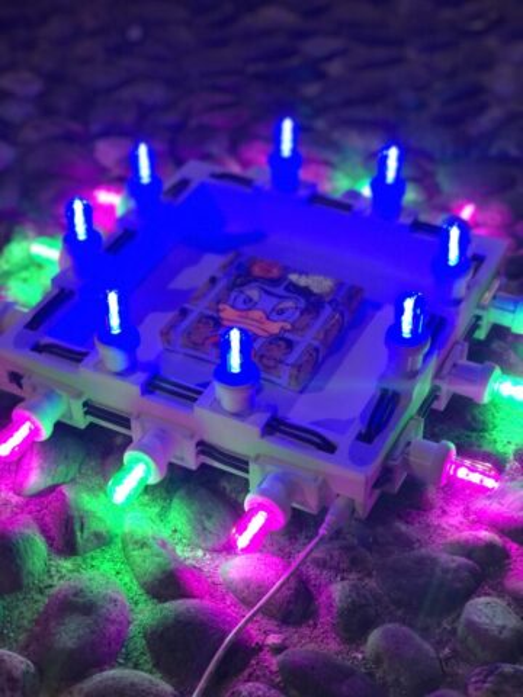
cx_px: 262
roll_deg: -3.7
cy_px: 348
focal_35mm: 57
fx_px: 1148
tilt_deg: -40.4
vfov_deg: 33.8
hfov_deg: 25.7
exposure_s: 1/30
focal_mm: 6.6
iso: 250
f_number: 2.8
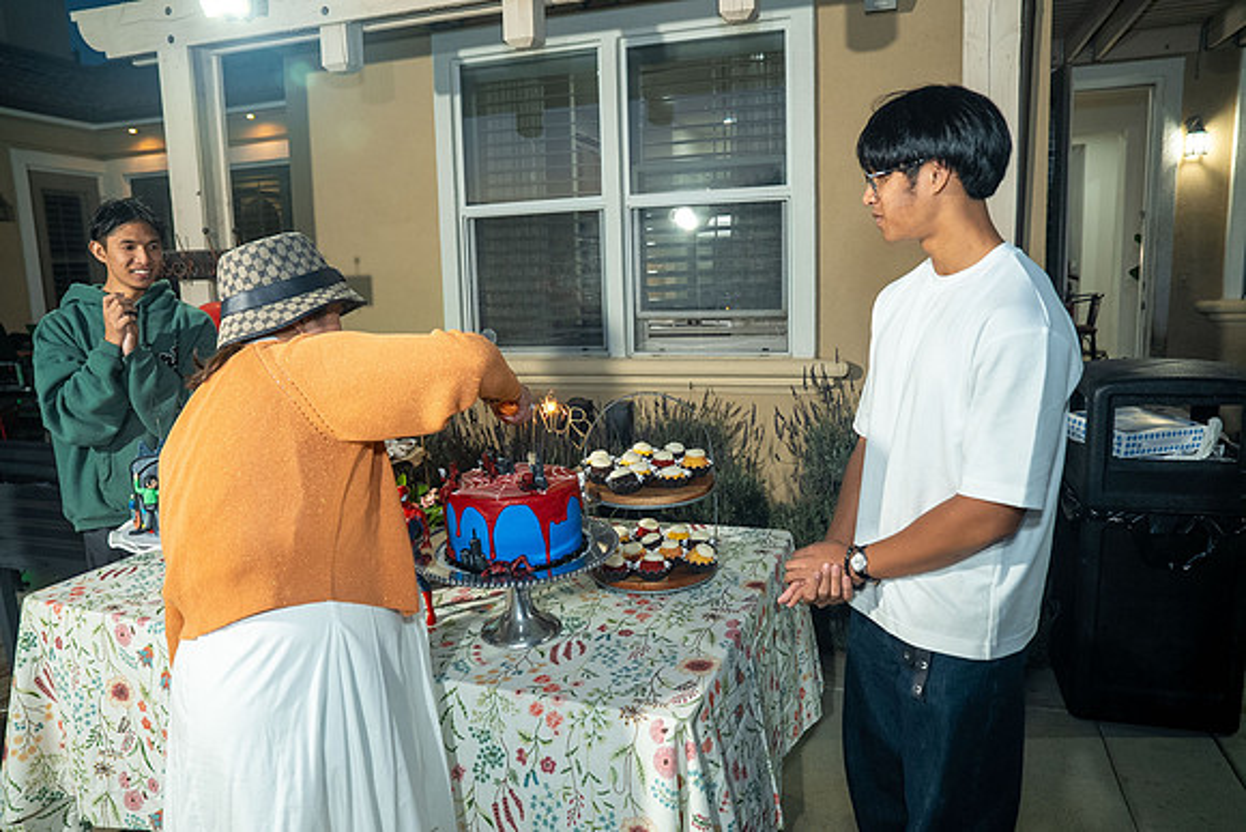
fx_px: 831
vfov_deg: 53.2
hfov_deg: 73.7
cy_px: 416
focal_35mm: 24
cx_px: 623
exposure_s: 1/160
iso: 640
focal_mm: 24
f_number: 3.5
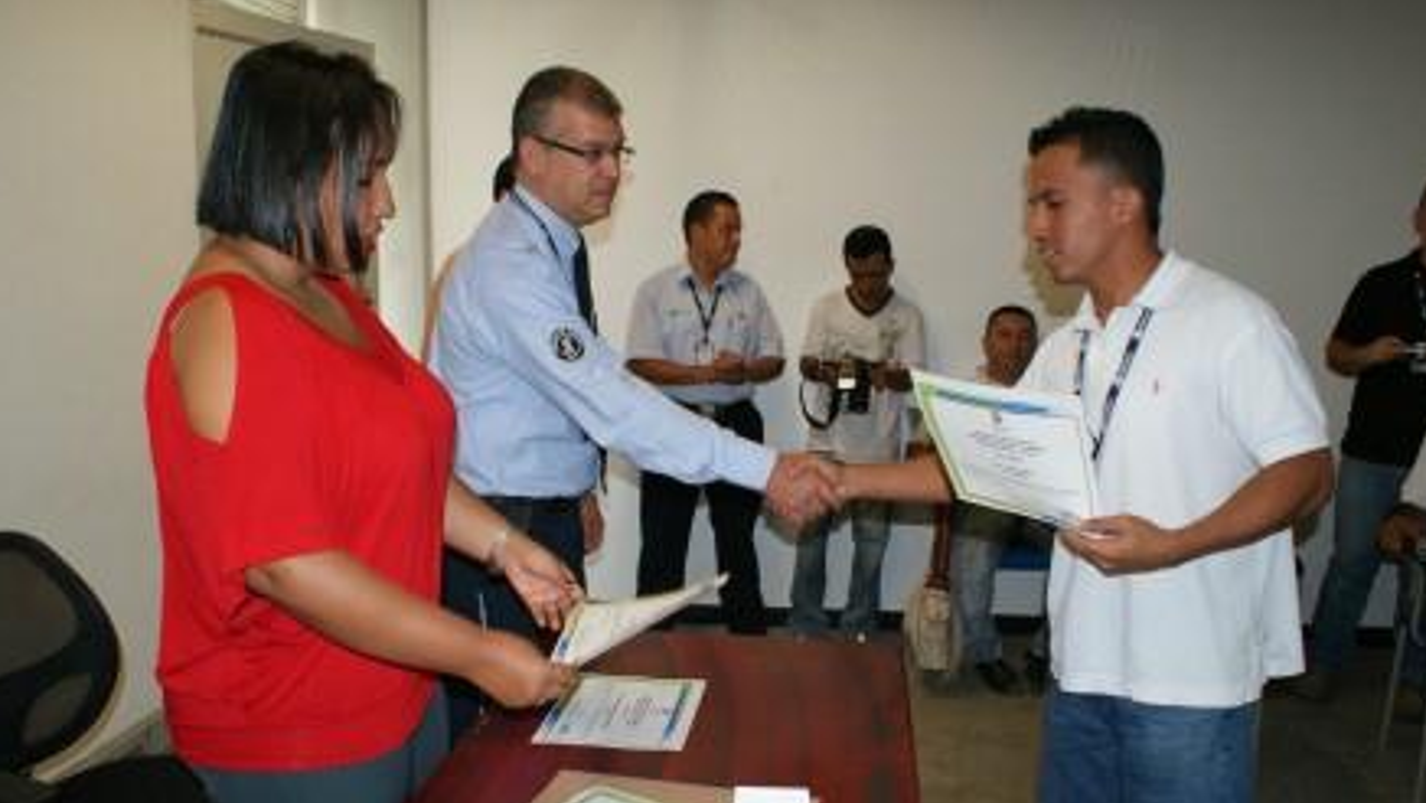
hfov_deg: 66.1
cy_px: 481
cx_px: 715
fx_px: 1097
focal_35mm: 29
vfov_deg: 40.0
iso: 400
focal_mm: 18
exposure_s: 1/60
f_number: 5.6
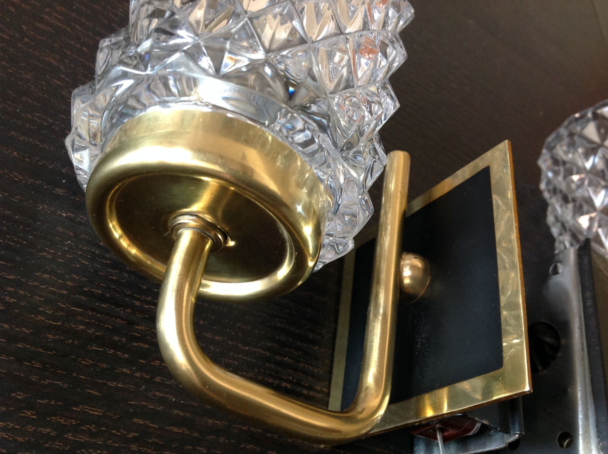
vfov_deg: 40.6
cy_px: 227
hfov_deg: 52.7
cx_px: 304
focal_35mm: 35
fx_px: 614
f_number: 2.4
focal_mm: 4.28
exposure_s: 1/15
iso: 160
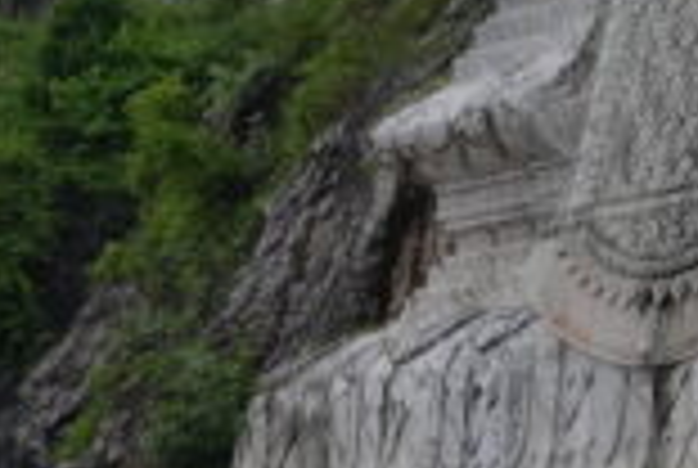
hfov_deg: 7.1
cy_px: -943
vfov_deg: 4.6
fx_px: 5634
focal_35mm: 290
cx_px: 739
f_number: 4
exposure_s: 1/160
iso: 1250
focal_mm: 44
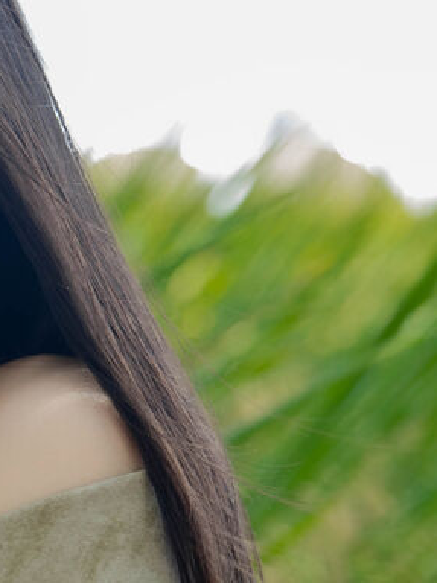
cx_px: -224
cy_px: 492
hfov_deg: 6.5
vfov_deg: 8.7
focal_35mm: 226
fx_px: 3806
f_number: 2.8
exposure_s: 1/250
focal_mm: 50
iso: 100
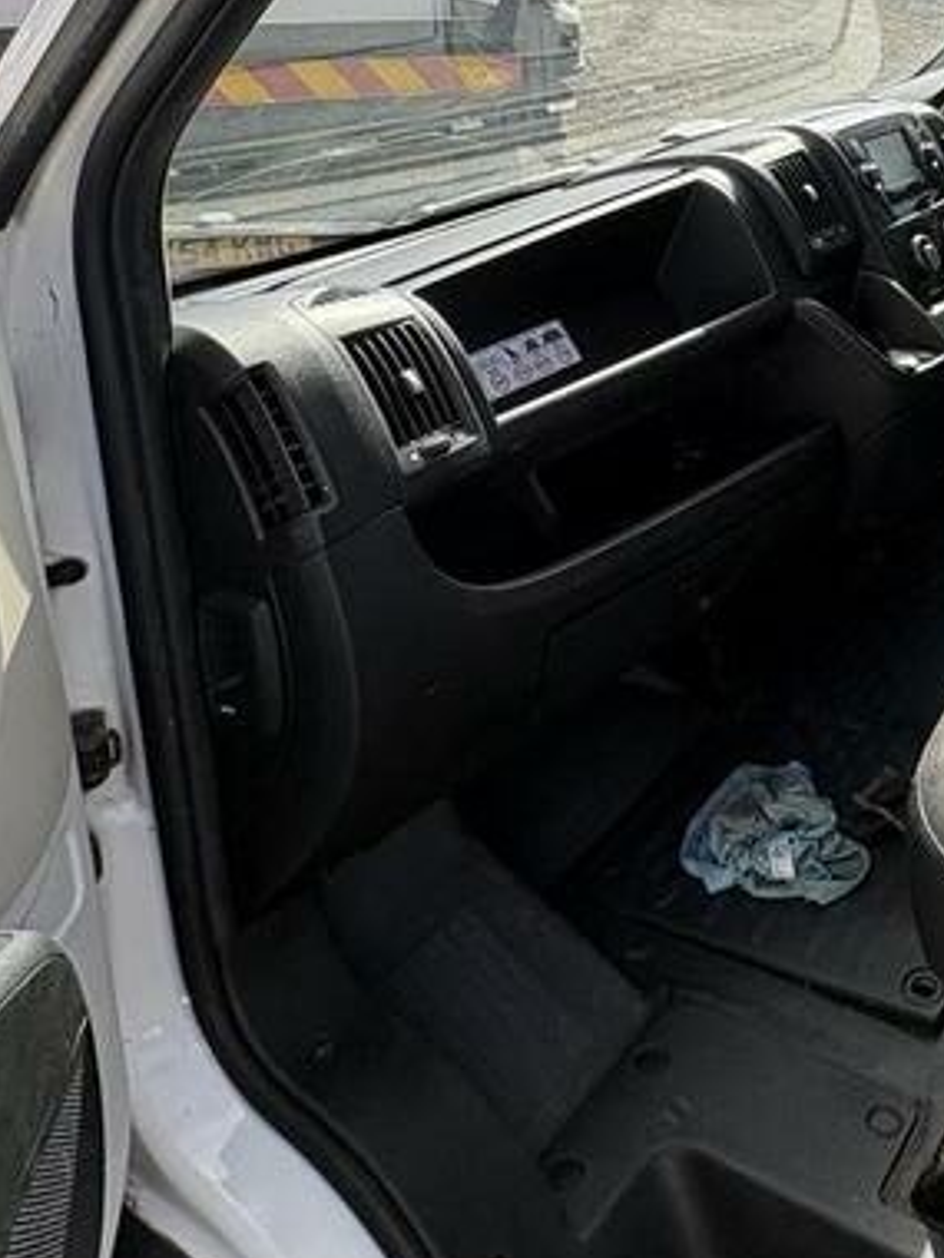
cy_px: 142
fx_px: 1200
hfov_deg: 35.2
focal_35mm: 33
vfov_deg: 49.7
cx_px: 1096
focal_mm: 2.22
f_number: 2.2
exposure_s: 1/445
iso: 40
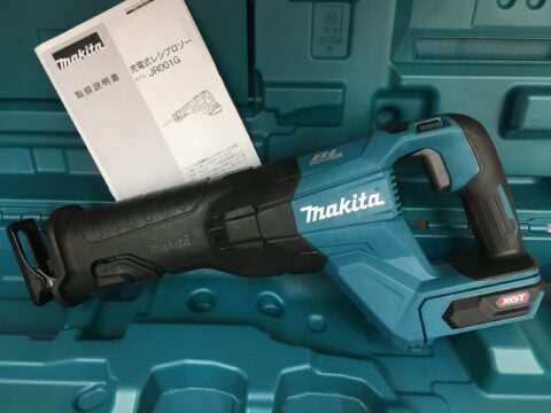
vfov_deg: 48.2
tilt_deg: -42.0
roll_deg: +0.8
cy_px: 206
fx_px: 462
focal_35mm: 29
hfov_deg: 61.7
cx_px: 276
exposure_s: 1/30
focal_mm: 4.15
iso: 64
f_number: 2.2
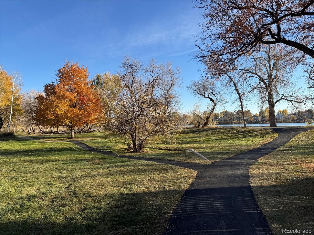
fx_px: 218
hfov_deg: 71.6
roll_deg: +1.5
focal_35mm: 24
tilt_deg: +1.9
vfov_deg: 56.8
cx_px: 157
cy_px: 118
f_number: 1.78
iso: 80
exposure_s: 1/2105
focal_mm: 6.76
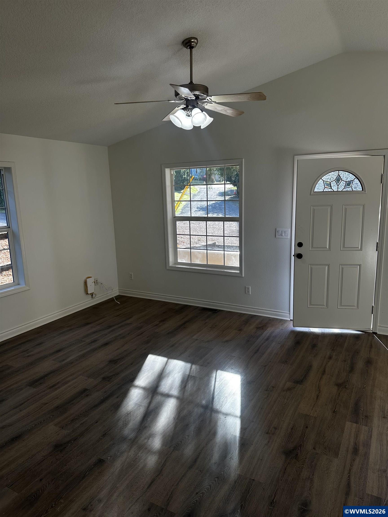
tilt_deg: -12.1
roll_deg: +0.5
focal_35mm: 24
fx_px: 359
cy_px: 258
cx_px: 194
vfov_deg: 71.6
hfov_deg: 56.8
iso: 80
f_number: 1.78
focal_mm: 6.86
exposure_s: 1/292
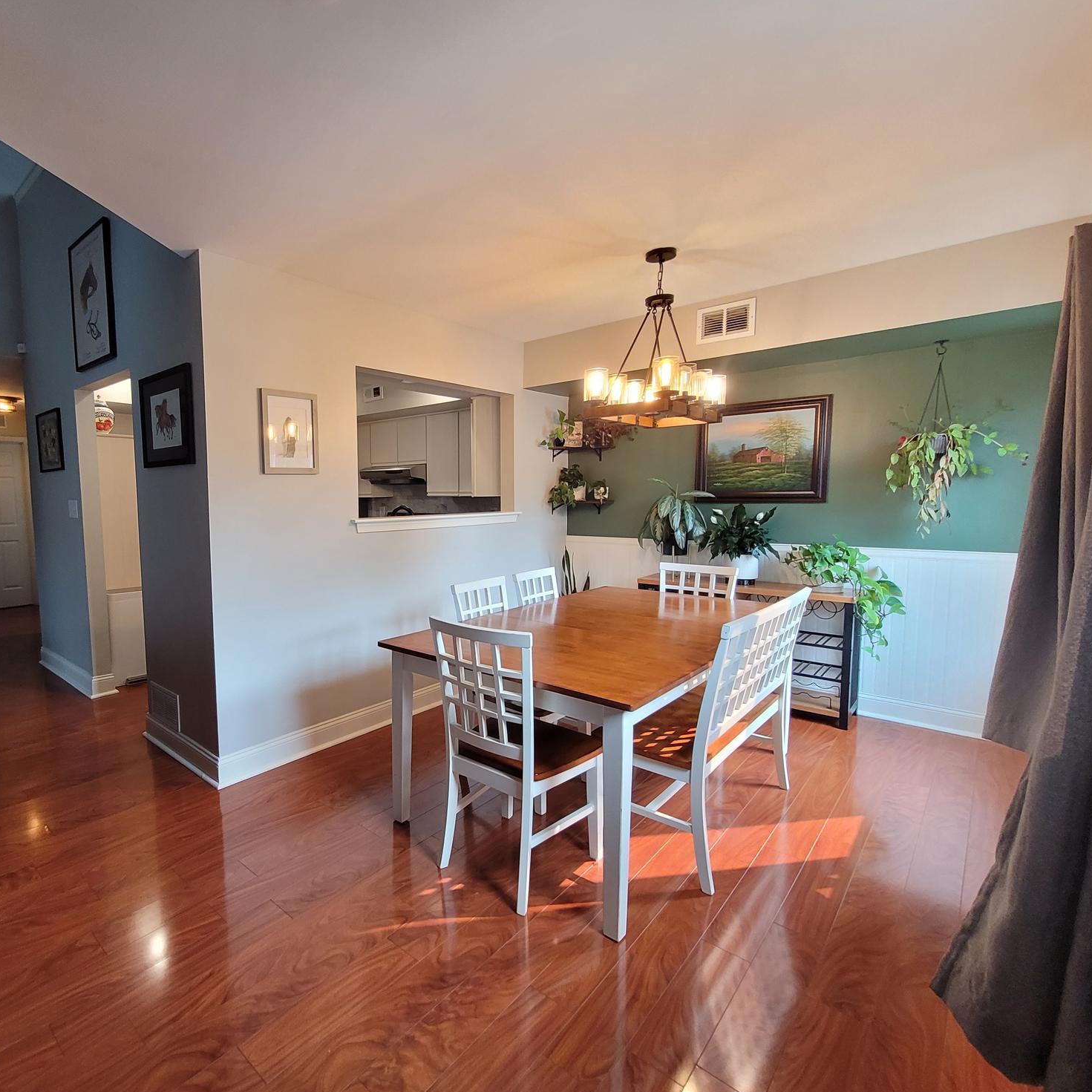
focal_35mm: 16
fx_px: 571
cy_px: 545
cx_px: 388
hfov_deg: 85.2
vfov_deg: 87.4
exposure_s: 1/60
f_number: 2.2
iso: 125
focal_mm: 1.74
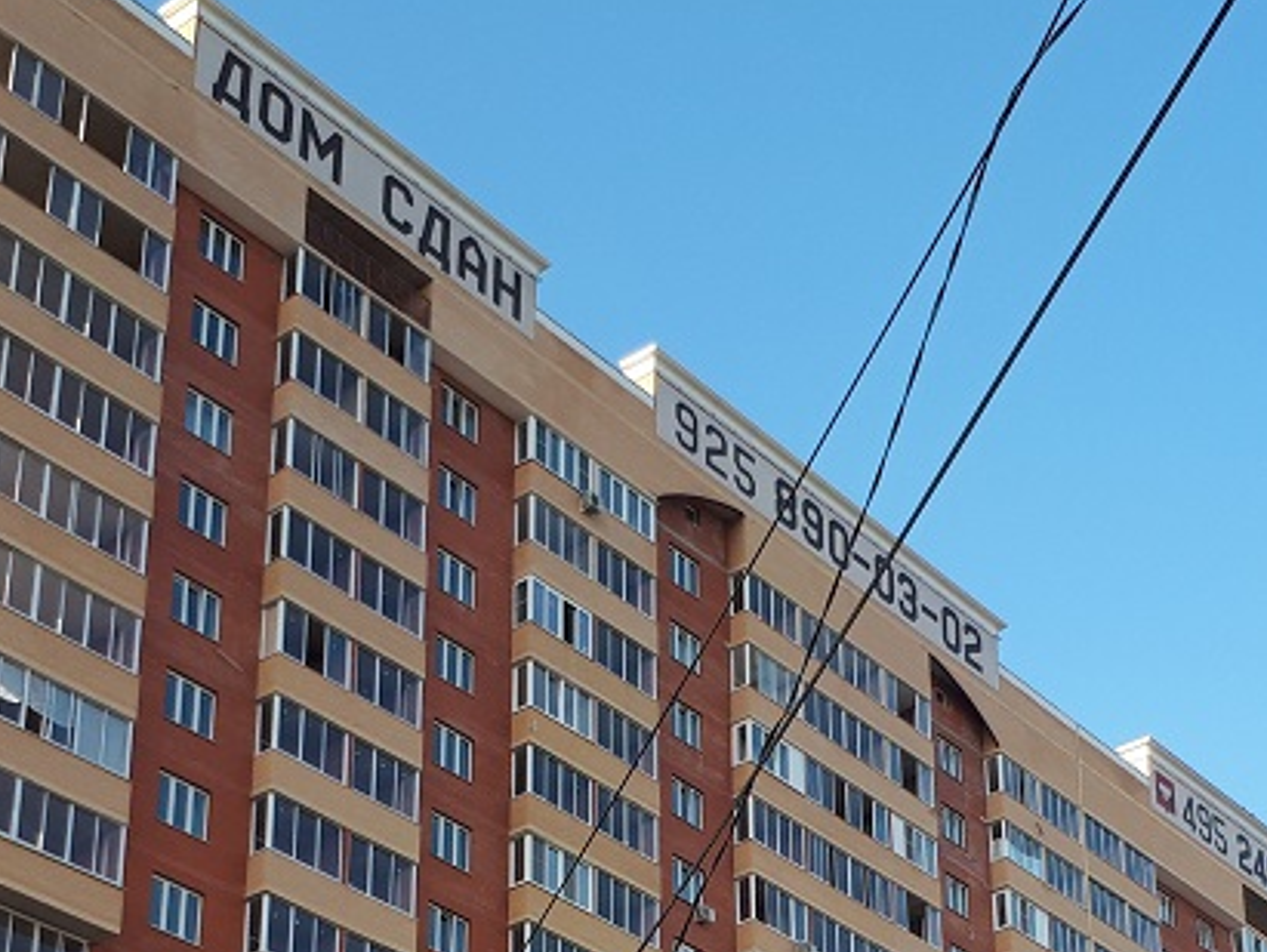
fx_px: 2564
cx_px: 780
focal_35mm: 70
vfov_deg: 19.9
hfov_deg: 27.7
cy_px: 1097
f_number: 1.9
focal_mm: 3.6
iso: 40
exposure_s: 1/441
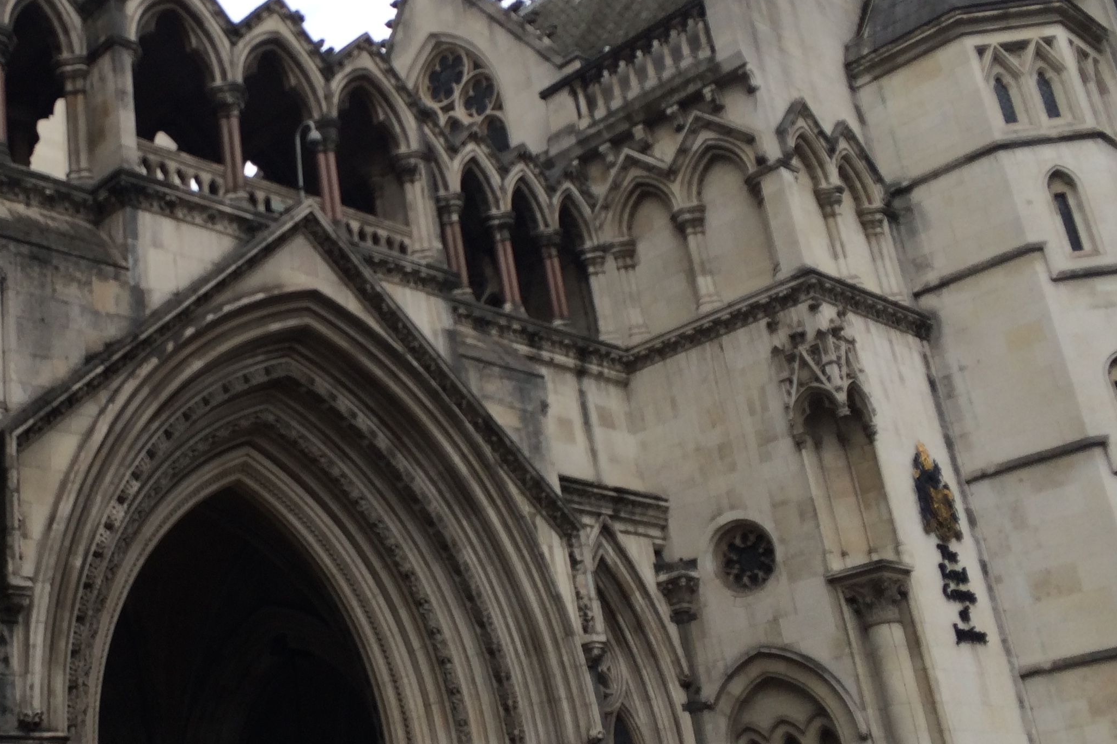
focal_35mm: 48
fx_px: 1489
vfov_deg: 28.1
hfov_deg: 39.9
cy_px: 356
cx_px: 264
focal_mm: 4.15
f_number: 2.2
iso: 32
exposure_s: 1/1080
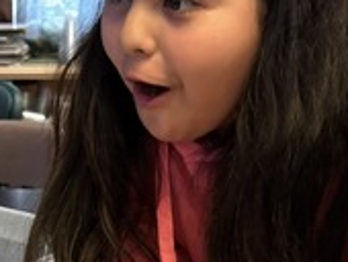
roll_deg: +1.1
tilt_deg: -20.1
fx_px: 876
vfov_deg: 16.5
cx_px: 33
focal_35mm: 87
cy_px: 288
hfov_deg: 21.9
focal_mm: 5.96
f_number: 1.6
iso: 320
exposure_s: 1/41
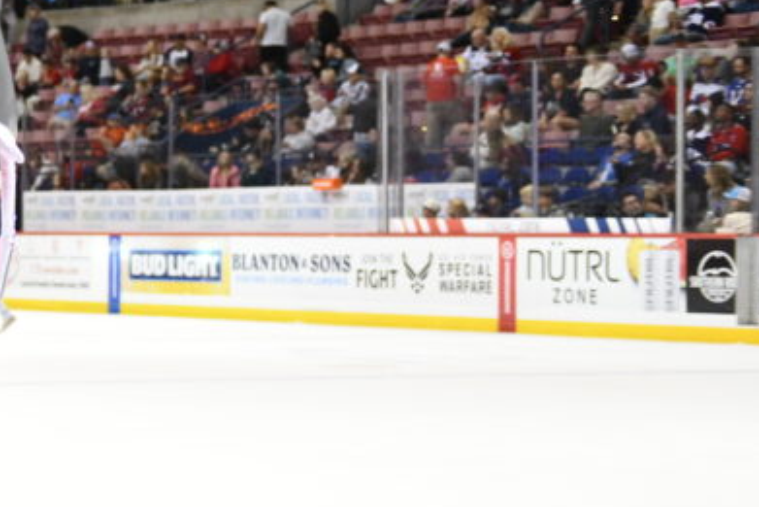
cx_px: -474
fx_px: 3311
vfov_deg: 8.7
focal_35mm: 157
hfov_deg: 12.3
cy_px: 246
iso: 2000
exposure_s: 1/1000
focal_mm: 48
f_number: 2.8
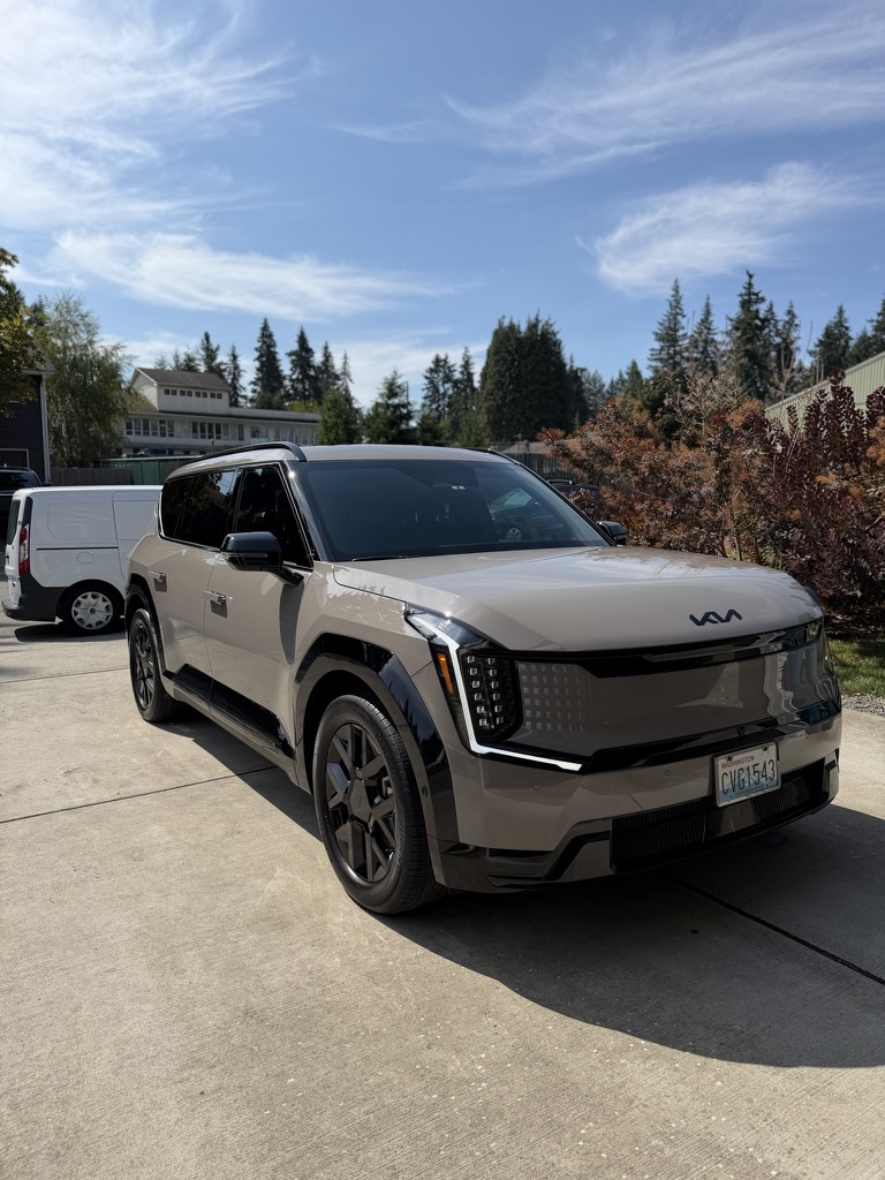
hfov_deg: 56.8
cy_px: 590
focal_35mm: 24
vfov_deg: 71.6
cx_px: 442
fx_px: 818
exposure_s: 1/6173
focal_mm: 6.76
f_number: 1.78
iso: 80
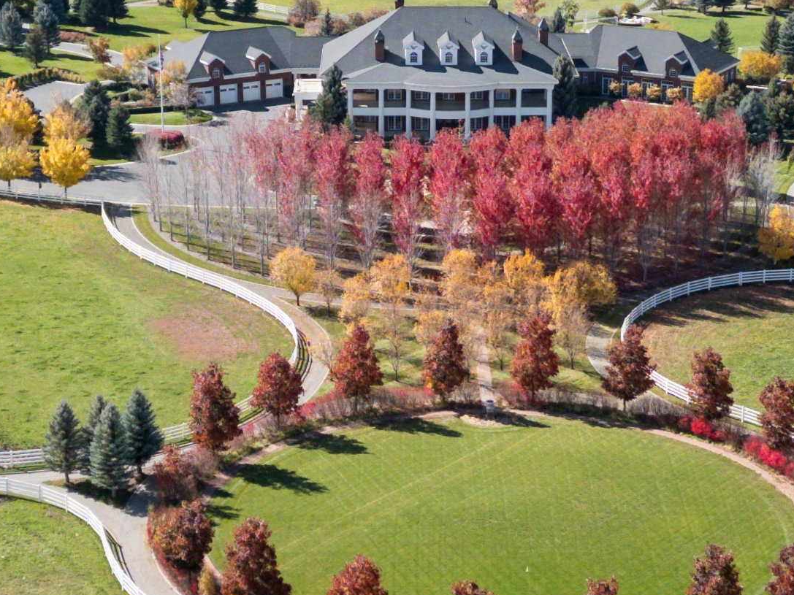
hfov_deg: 22.0
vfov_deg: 16.6
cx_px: 412
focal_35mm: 89
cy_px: 226
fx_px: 2041
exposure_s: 1/1600
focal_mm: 6.7
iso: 200
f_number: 1.7
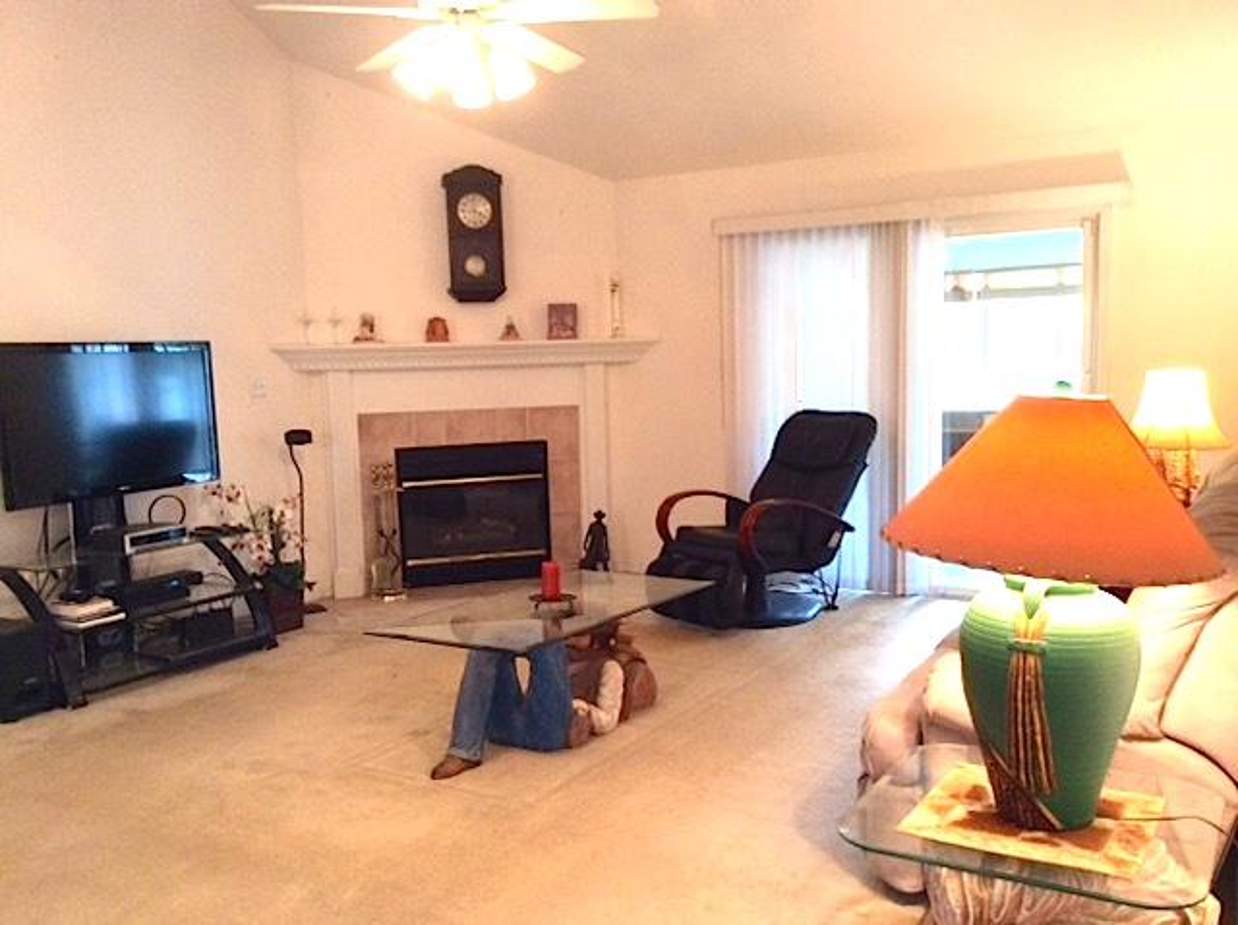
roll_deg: +0.4
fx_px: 1143
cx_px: 619
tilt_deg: -6.9
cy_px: 462
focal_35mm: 32
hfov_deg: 56.9
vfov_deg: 44.1
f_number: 2.4
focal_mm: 3.3
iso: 160
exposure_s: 1/24
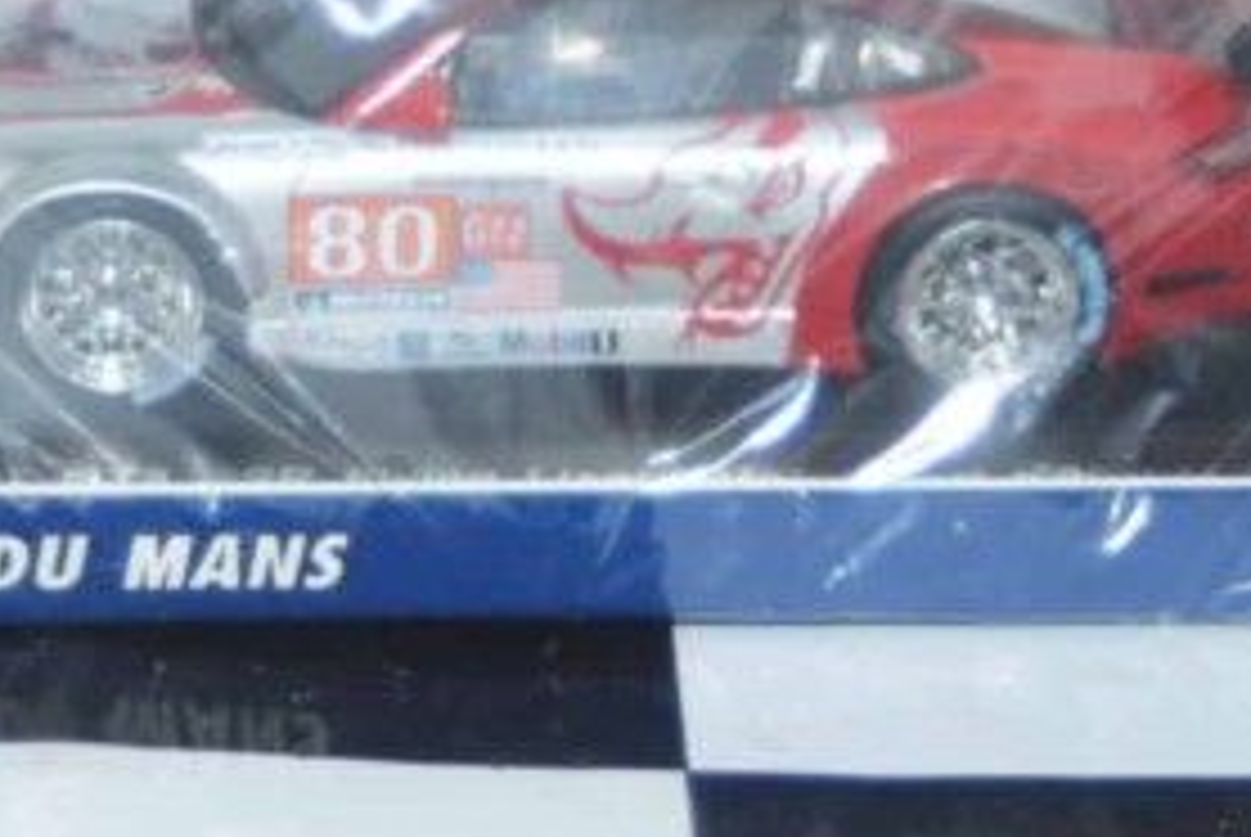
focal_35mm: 194
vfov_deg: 7.1
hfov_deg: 10.6
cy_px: 90
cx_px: 544
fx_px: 6748
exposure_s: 1/100
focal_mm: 60
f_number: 5.6
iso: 500
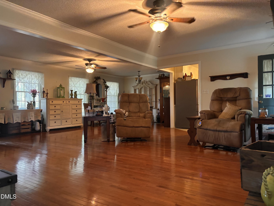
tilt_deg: -2.2
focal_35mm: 26
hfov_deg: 67.3
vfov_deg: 53.1
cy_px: 103
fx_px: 206
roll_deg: +1.9
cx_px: 137
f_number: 1.6
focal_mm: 5.96
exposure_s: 1/40
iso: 640
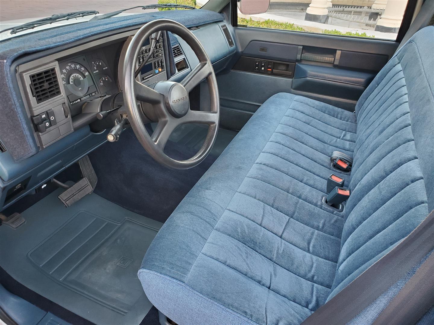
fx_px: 326
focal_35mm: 26
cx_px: 217
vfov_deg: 53.1
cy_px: 162
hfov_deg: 67.3
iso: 200
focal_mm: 4.3
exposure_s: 1/39
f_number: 2.4
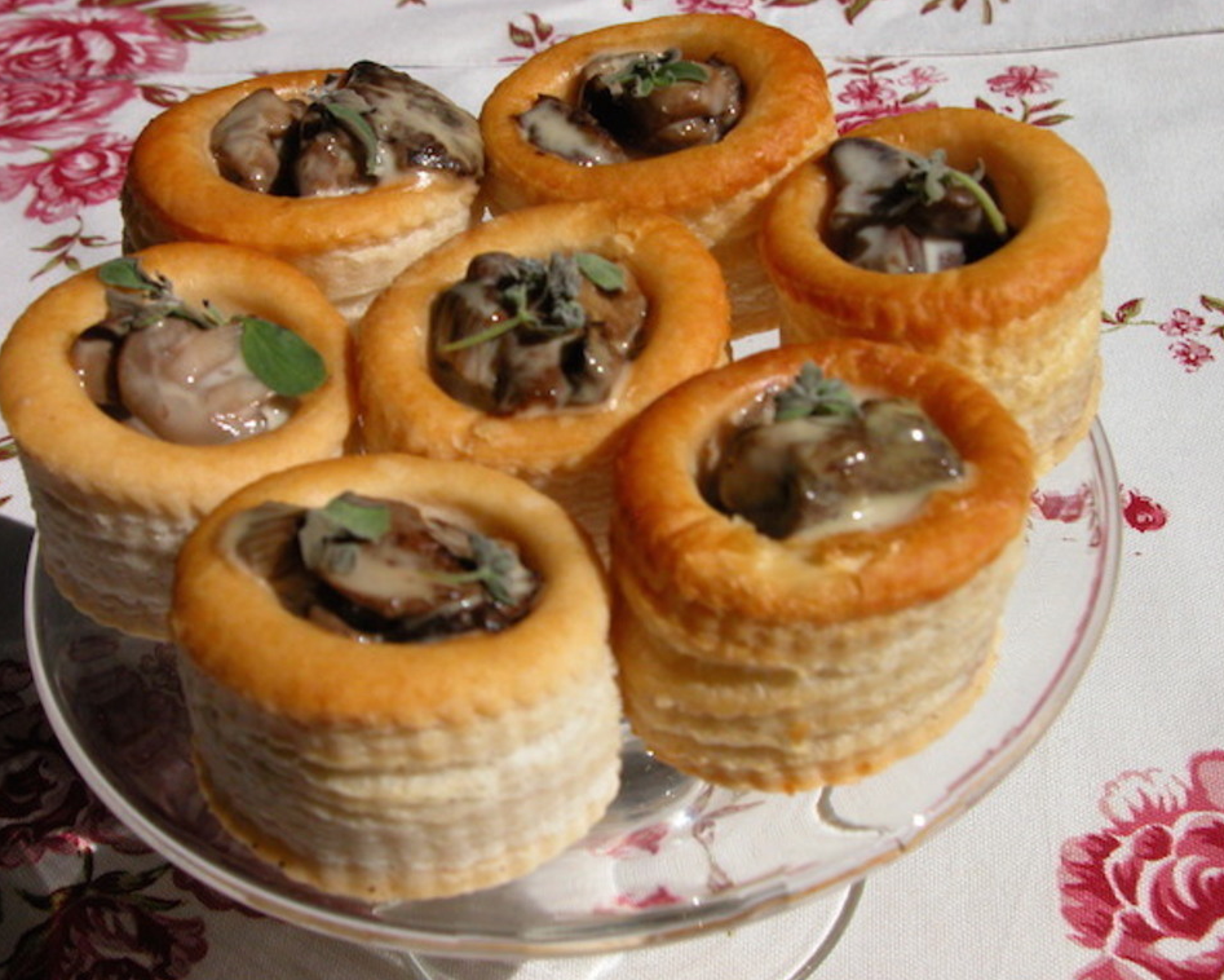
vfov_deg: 26.7
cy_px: 494
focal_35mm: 57
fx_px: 2065
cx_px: 576
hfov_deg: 33.0
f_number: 5.5
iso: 200
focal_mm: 13.7
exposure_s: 1/4000
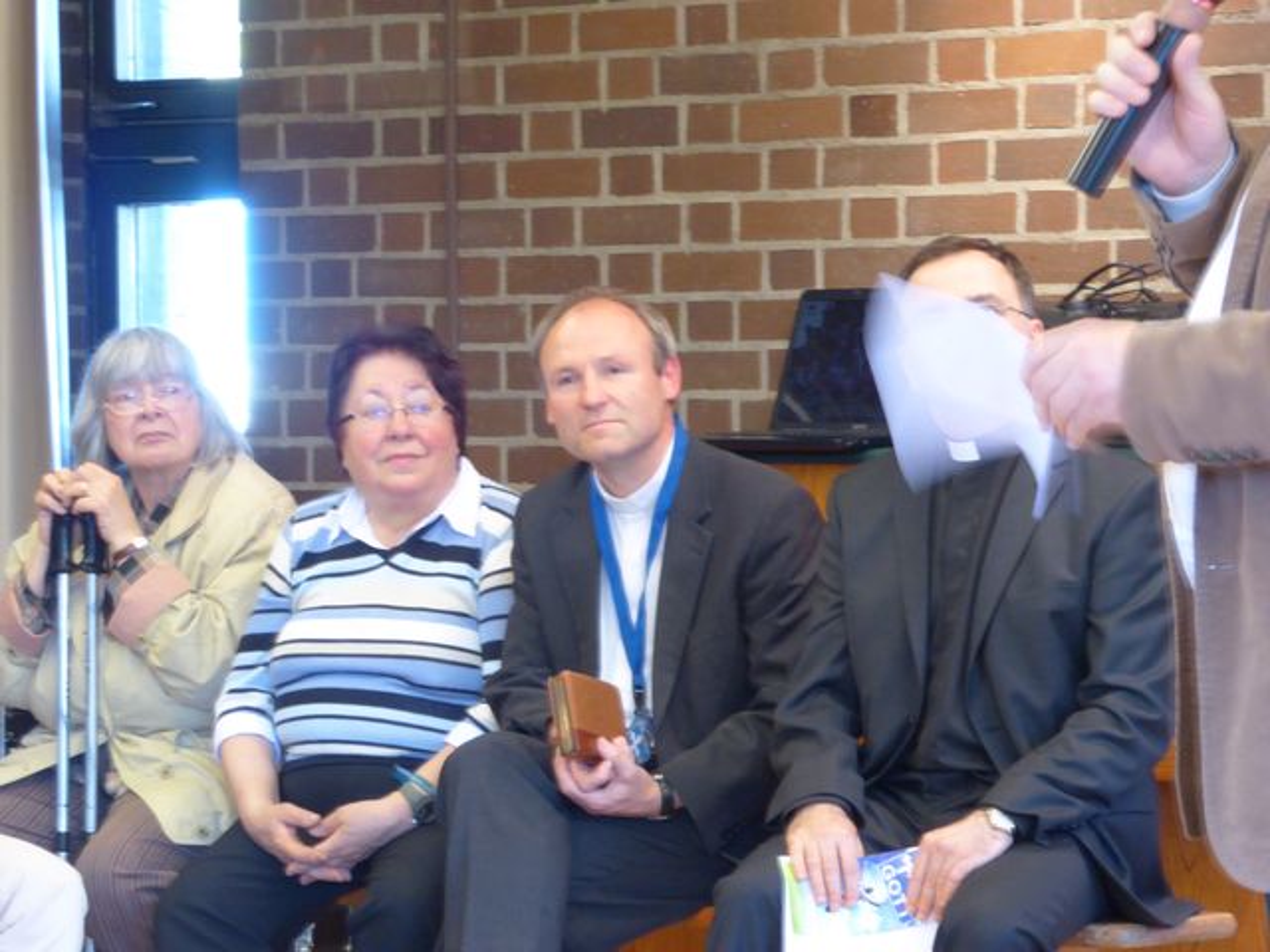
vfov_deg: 8.4
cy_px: 476
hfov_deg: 11.2
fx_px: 6494
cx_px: 635
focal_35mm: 177
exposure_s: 1/6
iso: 400
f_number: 5.5
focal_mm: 28.7
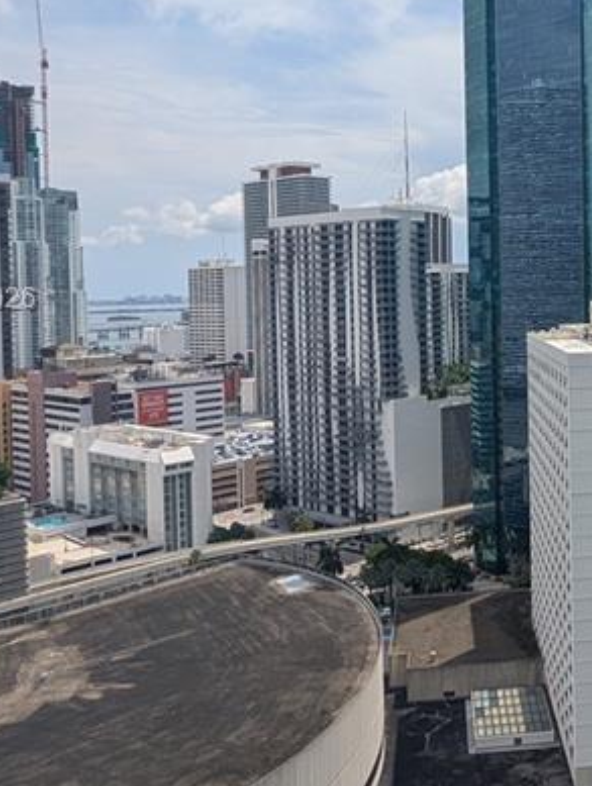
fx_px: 841
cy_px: 301
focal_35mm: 37
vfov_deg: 49.6
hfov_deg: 35.5
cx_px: 575
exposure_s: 1/4878
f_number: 1.7
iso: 58
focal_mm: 2.02
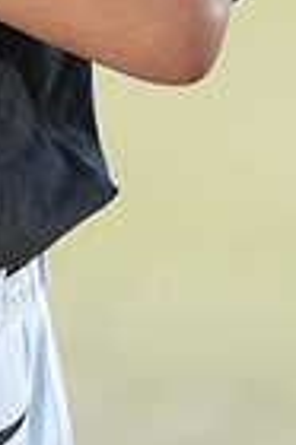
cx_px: -173
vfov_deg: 2.5
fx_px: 10261
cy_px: -455
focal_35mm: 830
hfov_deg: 1.7
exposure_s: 1/250
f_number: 4.5
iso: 64
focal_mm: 200
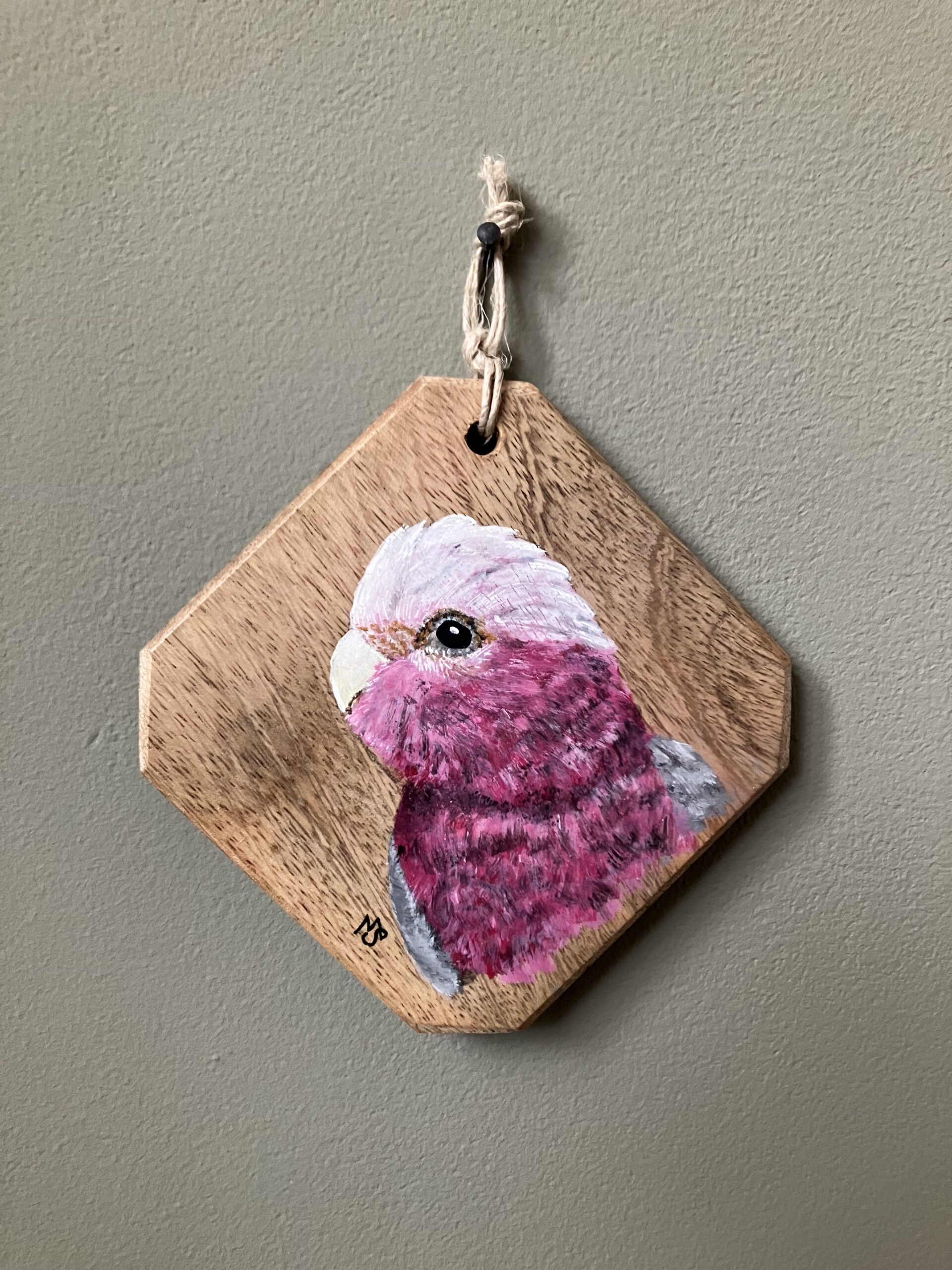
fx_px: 1027
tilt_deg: -4.5
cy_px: 635
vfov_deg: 63.4
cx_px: 476
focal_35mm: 28
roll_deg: -1.3
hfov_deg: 49.7
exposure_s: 1/60
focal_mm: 3.99
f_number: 1.8
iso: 320
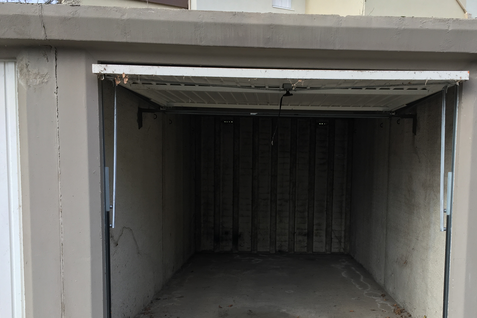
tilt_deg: -7.1
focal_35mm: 38
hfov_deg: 50.4
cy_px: 224
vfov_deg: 34.6
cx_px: 286
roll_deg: -0.5
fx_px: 504
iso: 25
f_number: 2.2
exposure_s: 1/199
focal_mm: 4.15
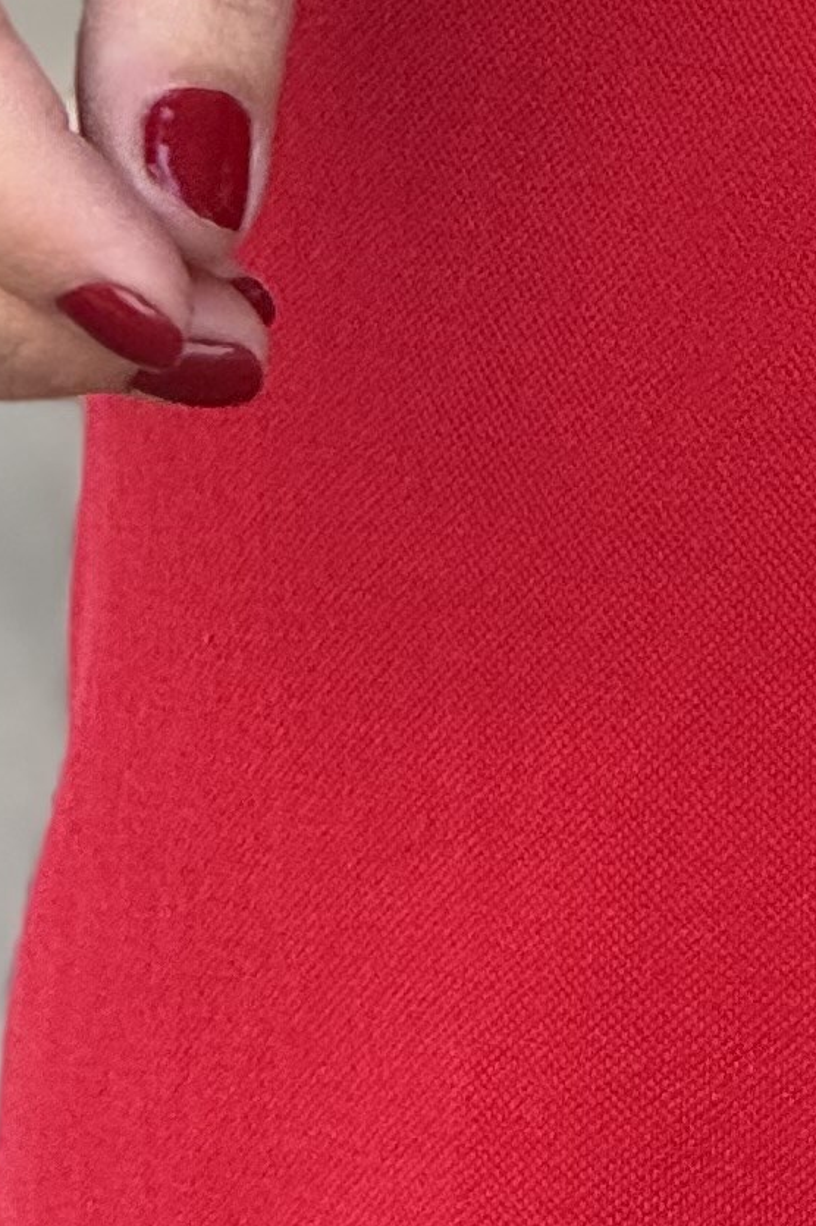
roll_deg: -1.5
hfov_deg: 2.3
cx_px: 1542
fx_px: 20517
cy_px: -1484
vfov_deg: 3.4
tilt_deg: -8.3
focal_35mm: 603
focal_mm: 15.66
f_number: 2.8
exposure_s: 1/99
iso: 64
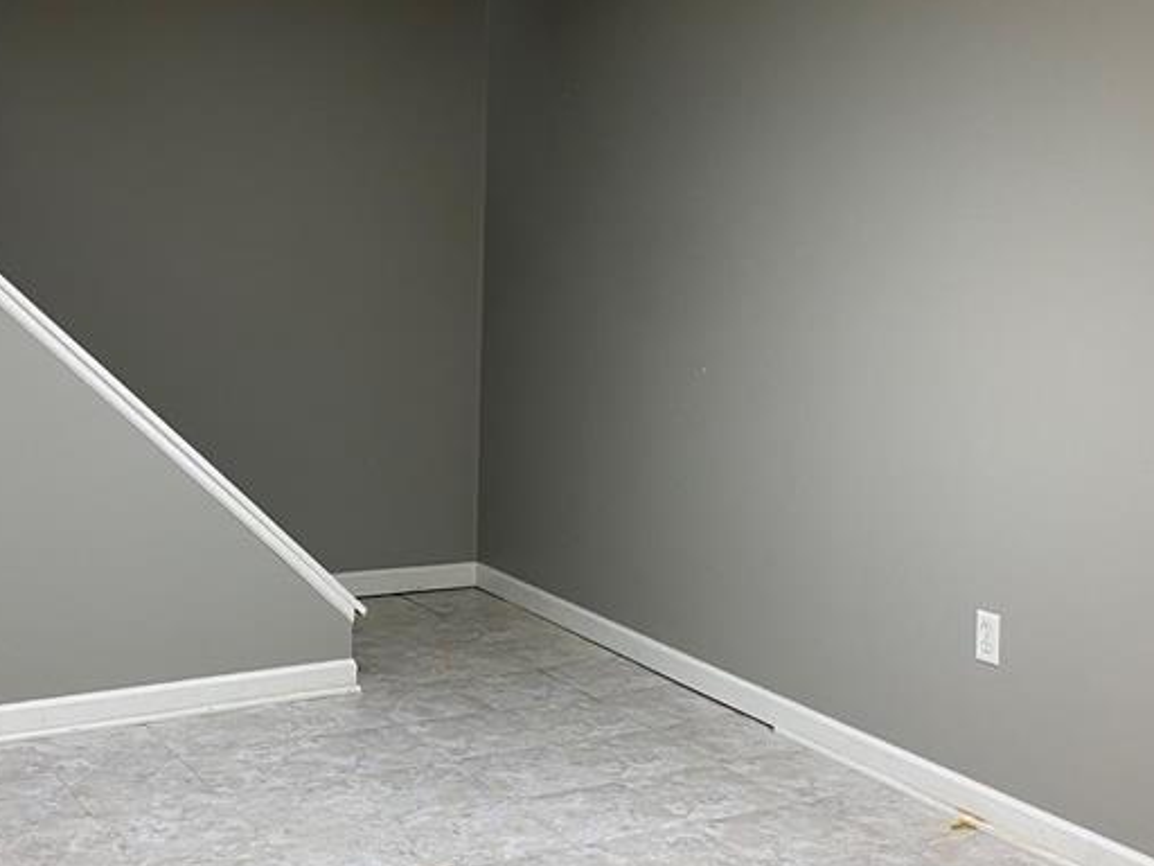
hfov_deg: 36.7
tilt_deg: -5.9
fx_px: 1734
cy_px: 313
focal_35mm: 52
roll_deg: -3.7
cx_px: 453
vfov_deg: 27.9
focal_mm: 4.25
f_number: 1.8
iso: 100
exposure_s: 1/60
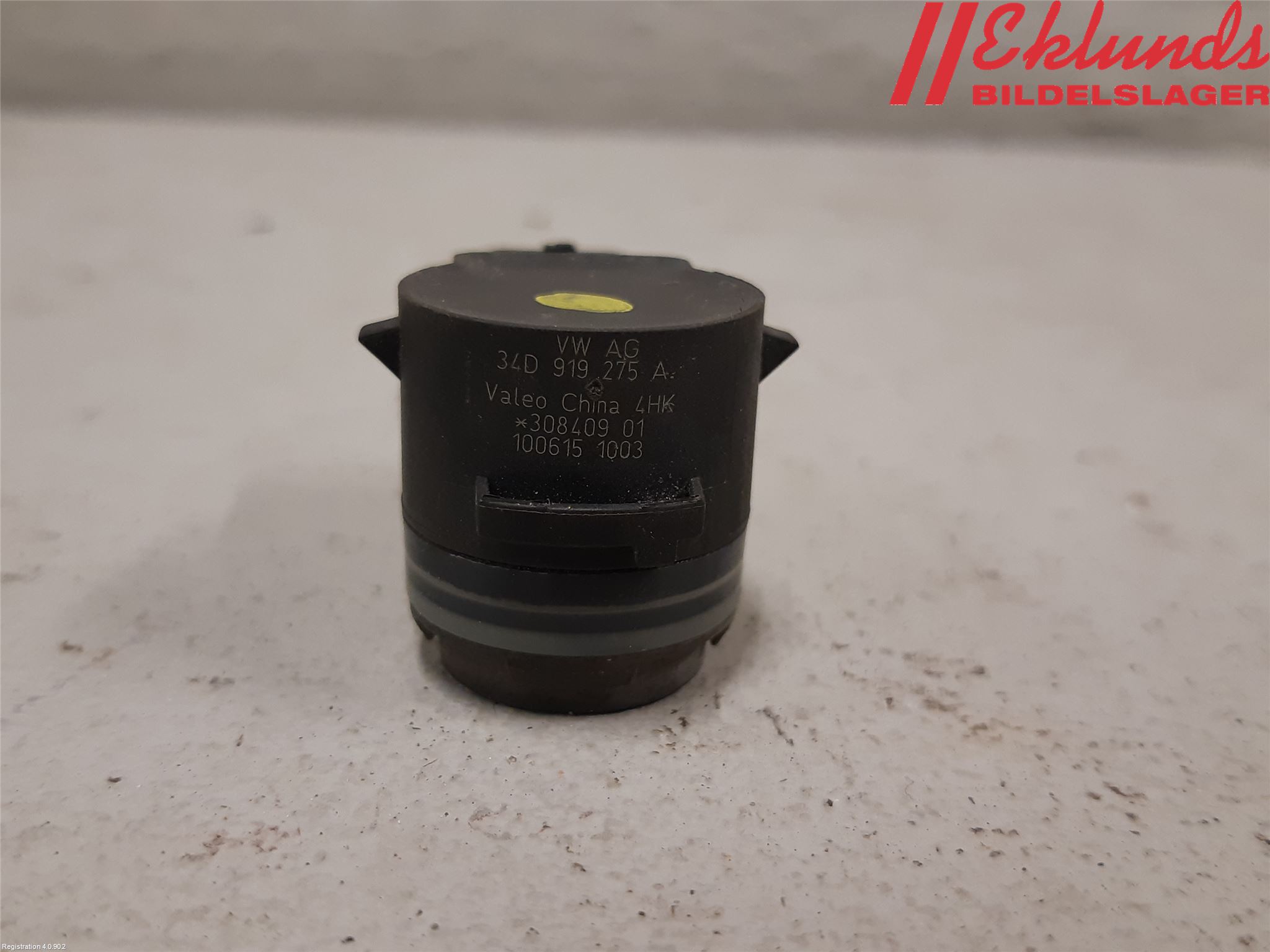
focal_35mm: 26
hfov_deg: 67.3
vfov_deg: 53.1
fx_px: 954
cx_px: 635
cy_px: 476
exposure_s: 1/50
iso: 125
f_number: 1.7
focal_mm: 3.93
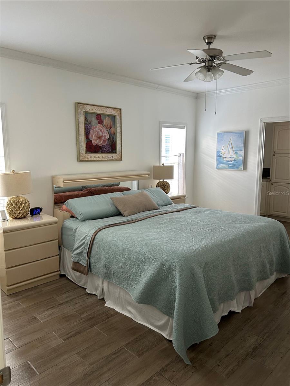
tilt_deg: -8.6
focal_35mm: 26
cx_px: 145
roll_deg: +0.5
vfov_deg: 67.3
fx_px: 290
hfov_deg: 53.1
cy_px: 193
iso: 125
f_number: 1.5
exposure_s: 1/66
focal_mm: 5.7
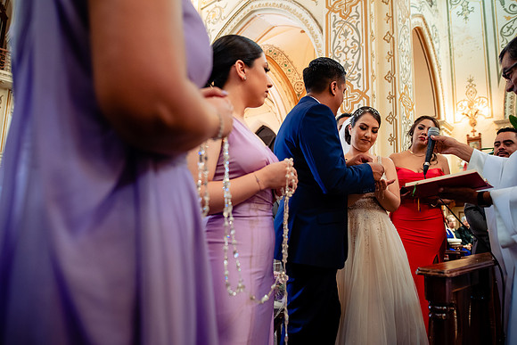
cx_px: 258
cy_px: 172
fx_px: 345
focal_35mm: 24
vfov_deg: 53.2
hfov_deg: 73.7
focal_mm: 24
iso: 1250
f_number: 2.8
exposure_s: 1/100
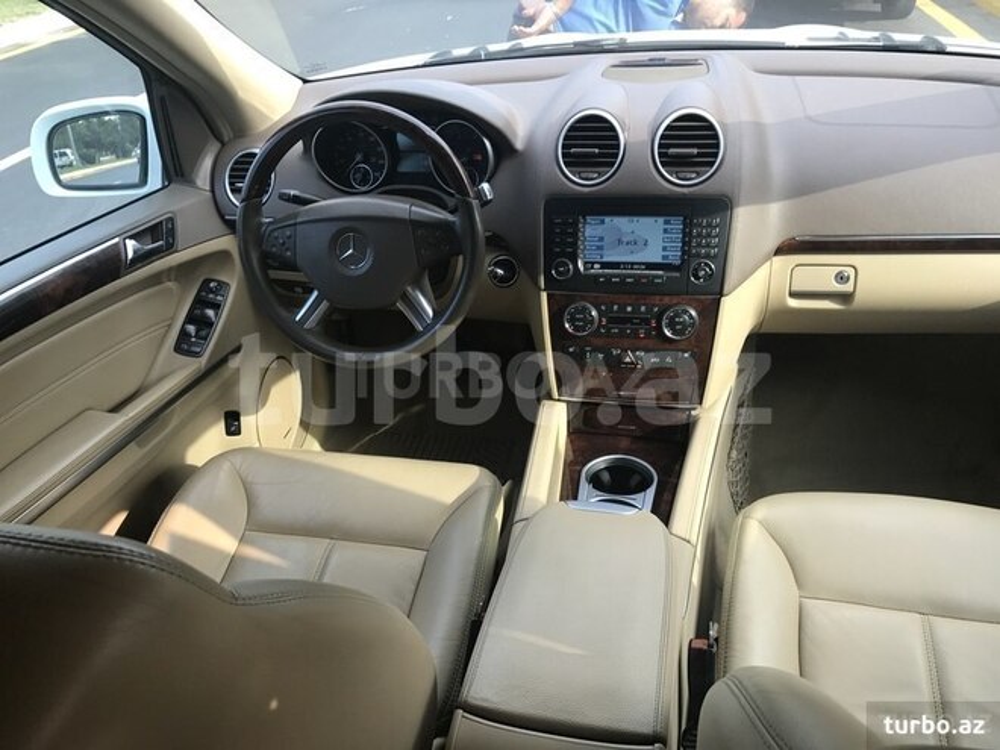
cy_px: 375
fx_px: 809
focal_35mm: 28
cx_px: 500
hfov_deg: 63.4
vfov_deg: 49.7
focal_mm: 3.99
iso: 20
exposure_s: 1/149
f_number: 1.8
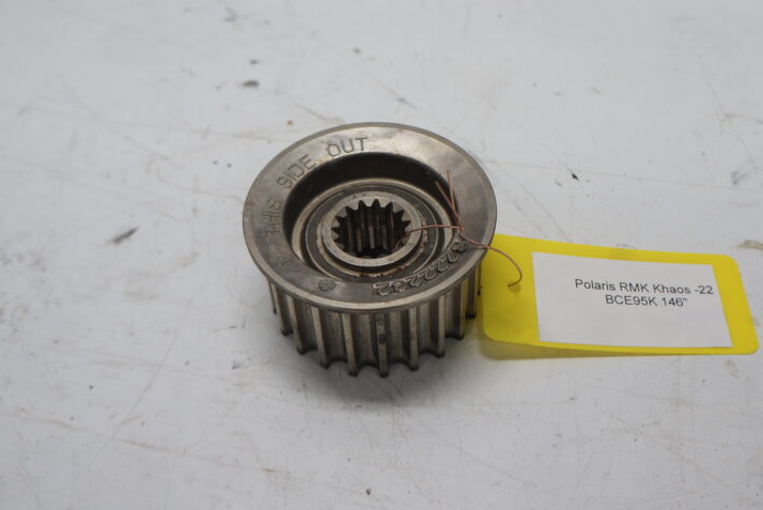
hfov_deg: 45.2
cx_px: 447
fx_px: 912
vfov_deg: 31.2
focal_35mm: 43
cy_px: 231
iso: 100
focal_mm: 20
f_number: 4
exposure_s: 1/60
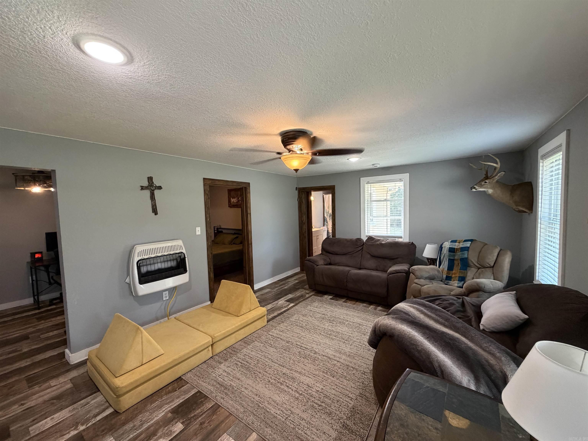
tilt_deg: -2.3
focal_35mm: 14
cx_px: 294
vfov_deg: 85.7
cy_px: 220
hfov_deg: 102.1
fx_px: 238
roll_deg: +1.8
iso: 320
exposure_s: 1/60
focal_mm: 2.22
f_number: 2.2
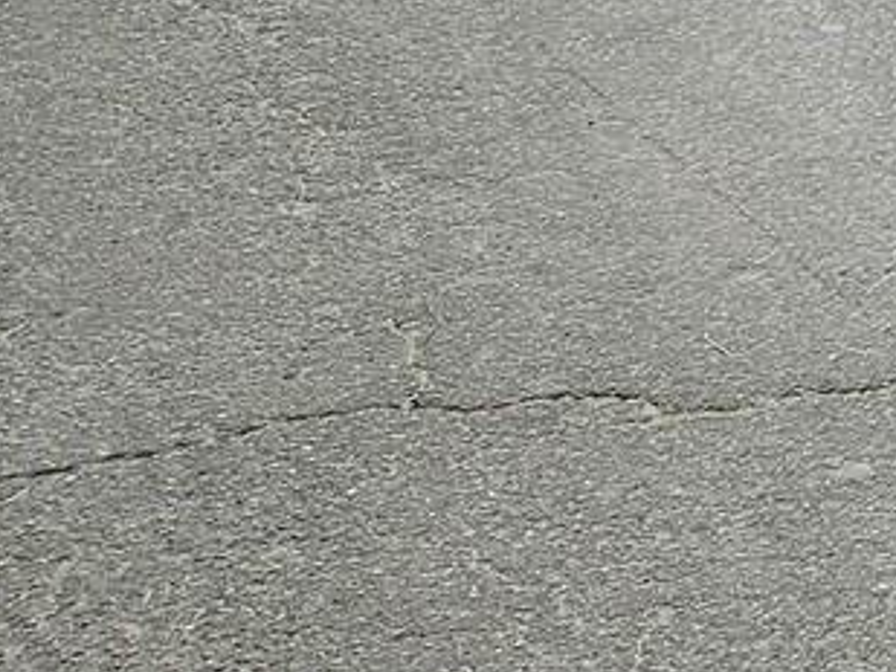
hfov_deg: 12.9
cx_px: 2096
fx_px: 3081
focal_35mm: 119
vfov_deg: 10.8
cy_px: -889
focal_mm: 5.4
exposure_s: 1/3084
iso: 25
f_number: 1.8
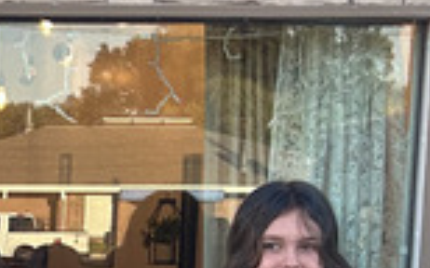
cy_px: 455
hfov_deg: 10.9
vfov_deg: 7.0
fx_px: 2143
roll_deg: -0.9
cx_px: -279
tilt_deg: -7.6
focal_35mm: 183
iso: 40
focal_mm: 5.7
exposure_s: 1/227
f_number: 1.5
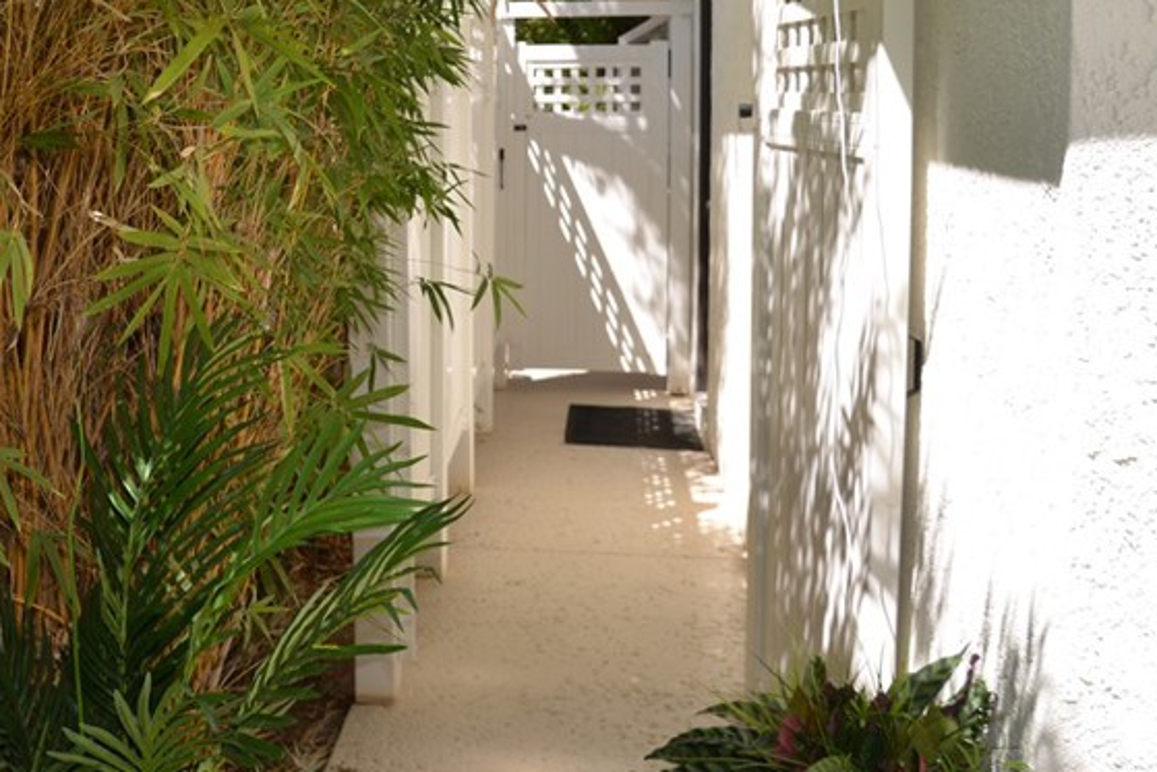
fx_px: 1414
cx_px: 310
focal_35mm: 44
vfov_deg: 30.1
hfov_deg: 43.3
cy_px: 204
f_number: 5.6
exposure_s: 1/200
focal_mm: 24
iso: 100
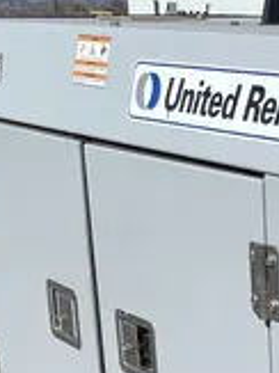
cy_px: 543
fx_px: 1259
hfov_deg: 12.2
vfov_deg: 15.6
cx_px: 382
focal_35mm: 117
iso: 32
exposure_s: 1/5814
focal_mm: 4.2
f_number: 1.6
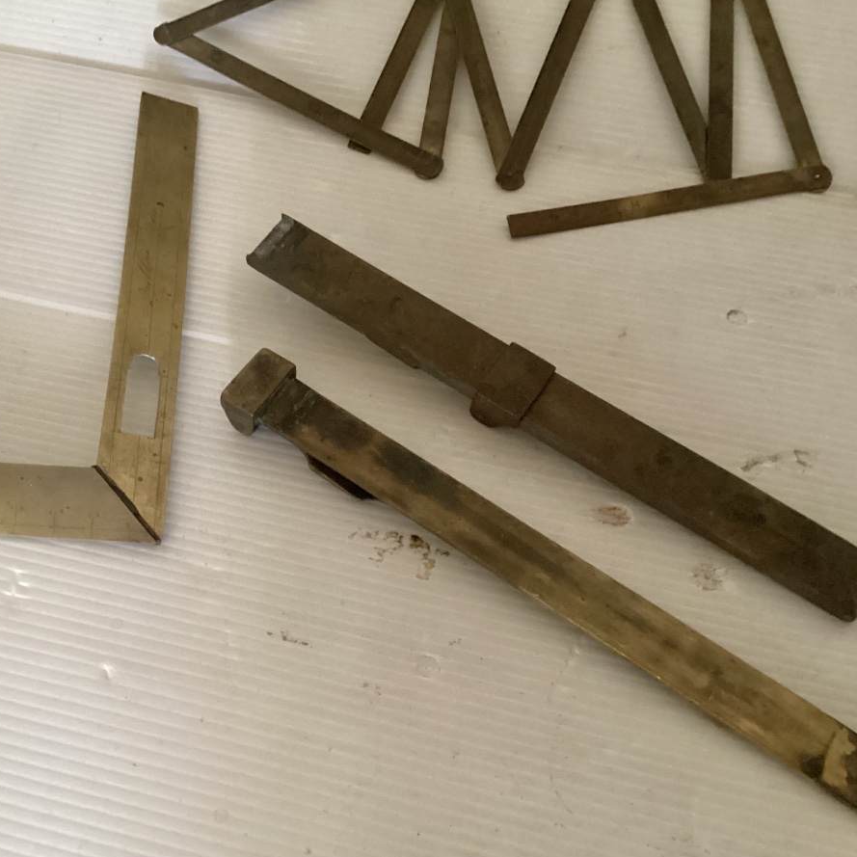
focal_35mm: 37
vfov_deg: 44.9
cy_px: 426
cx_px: 348
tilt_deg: -60.4
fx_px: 1036
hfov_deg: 44.7
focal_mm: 3.3
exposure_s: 1/25
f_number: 2.4
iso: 640
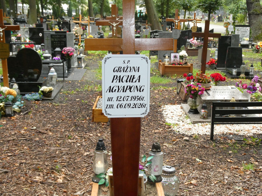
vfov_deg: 29.1
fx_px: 378
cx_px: 131
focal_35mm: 50
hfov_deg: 38.2
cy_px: 98
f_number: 4.1
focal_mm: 9
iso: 500
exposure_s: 1/60
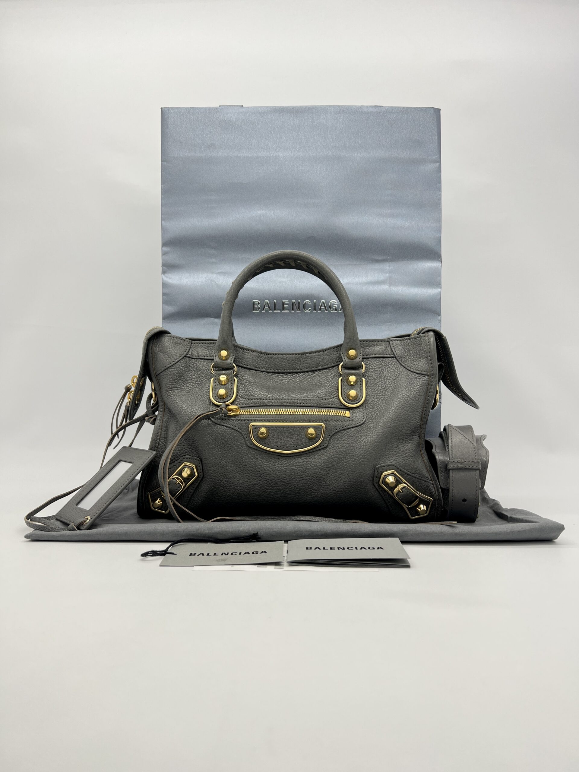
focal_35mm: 26
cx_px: 290
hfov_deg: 53.1
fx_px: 580
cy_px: 386
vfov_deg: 67.3
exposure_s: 1/133
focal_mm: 5.7
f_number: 1.5
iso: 32
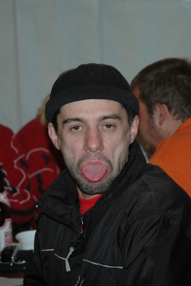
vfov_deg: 19.4
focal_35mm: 105
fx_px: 835
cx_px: 96
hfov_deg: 13.1
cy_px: 143
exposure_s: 1/60
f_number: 4.5
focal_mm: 70
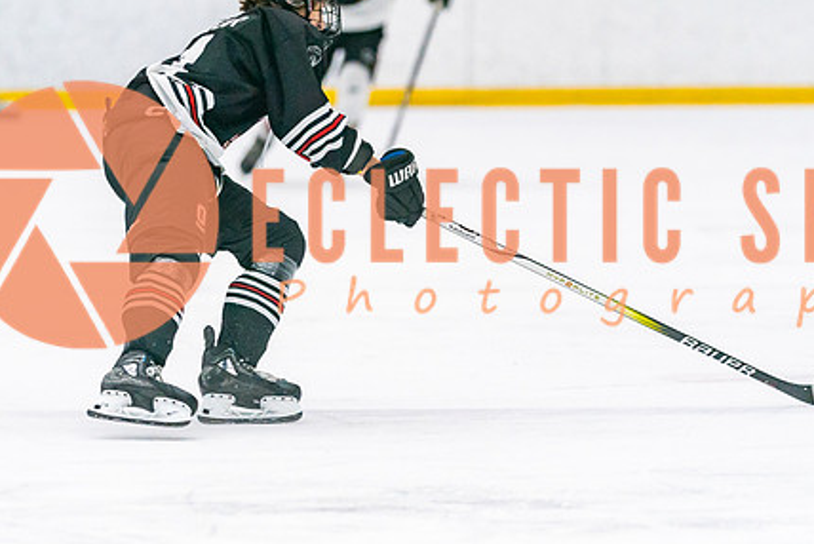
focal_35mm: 346
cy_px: 232
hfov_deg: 6.0
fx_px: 7828
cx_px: 346
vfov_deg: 4.0
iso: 3200
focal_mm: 200
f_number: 2.8
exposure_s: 1/1250
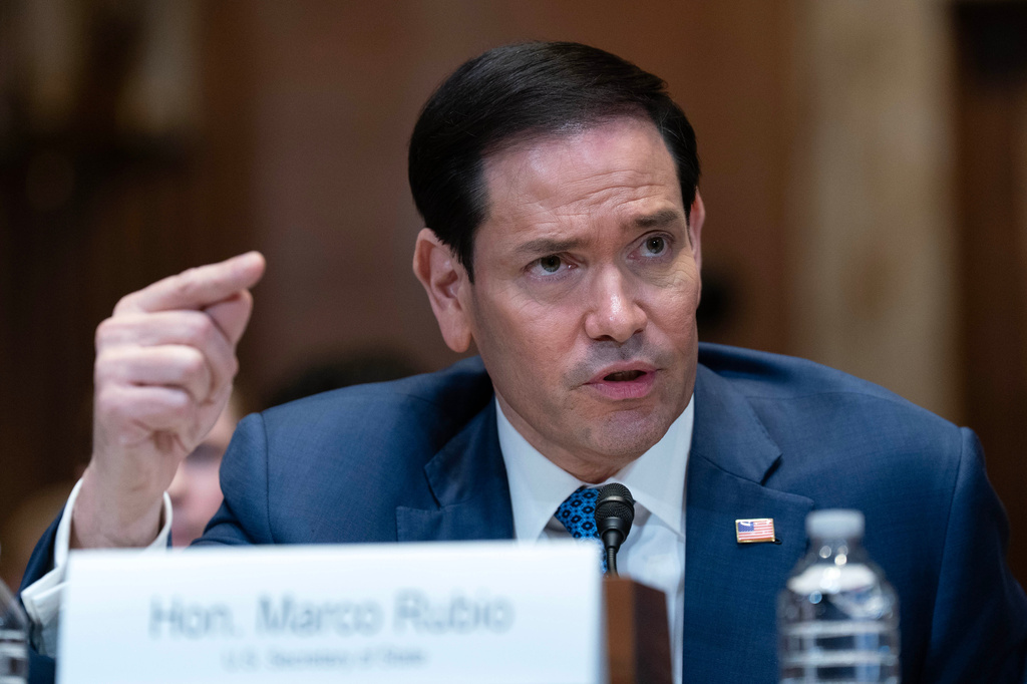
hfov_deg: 10.3
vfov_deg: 6.9
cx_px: 514
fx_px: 5703
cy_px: 342
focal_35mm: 200
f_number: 3.5
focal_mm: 200
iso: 3200
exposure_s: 1/400
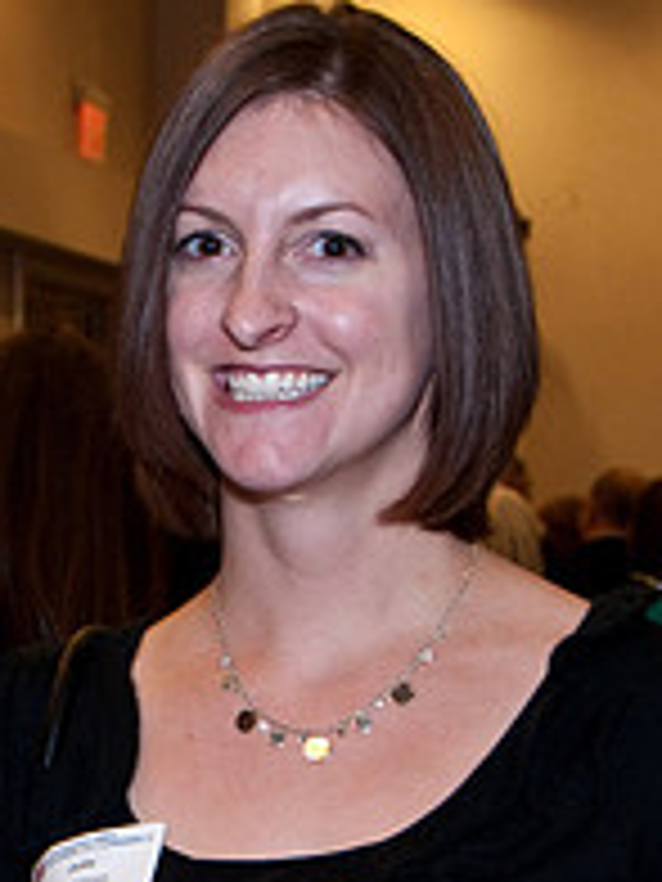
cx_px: -86
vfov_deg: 14.9
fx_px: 3377
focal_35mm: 132
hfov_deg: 11.0
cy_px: 592
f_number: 6.3
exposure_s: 1/30
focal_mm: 31
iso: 640
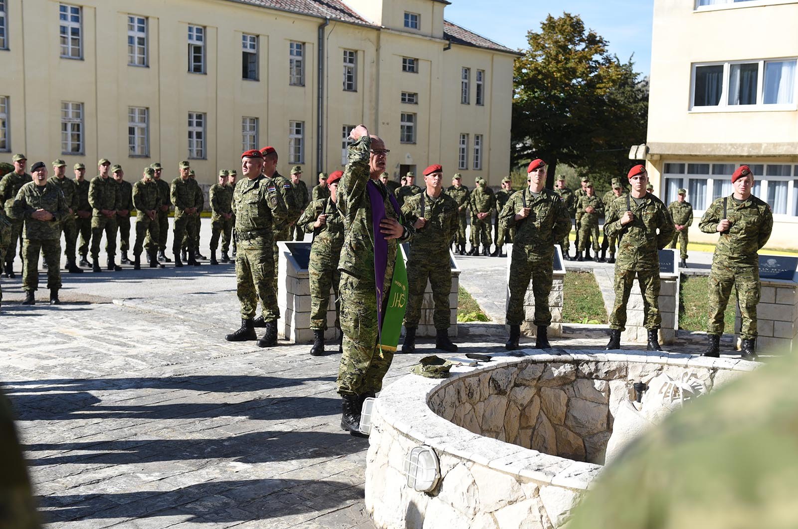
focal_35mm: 36
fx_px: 796
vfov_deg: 36.7
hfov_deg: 53.2
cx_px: 399
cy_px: 264
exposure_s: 1/1600
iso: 200
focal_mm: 36
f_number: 2.8
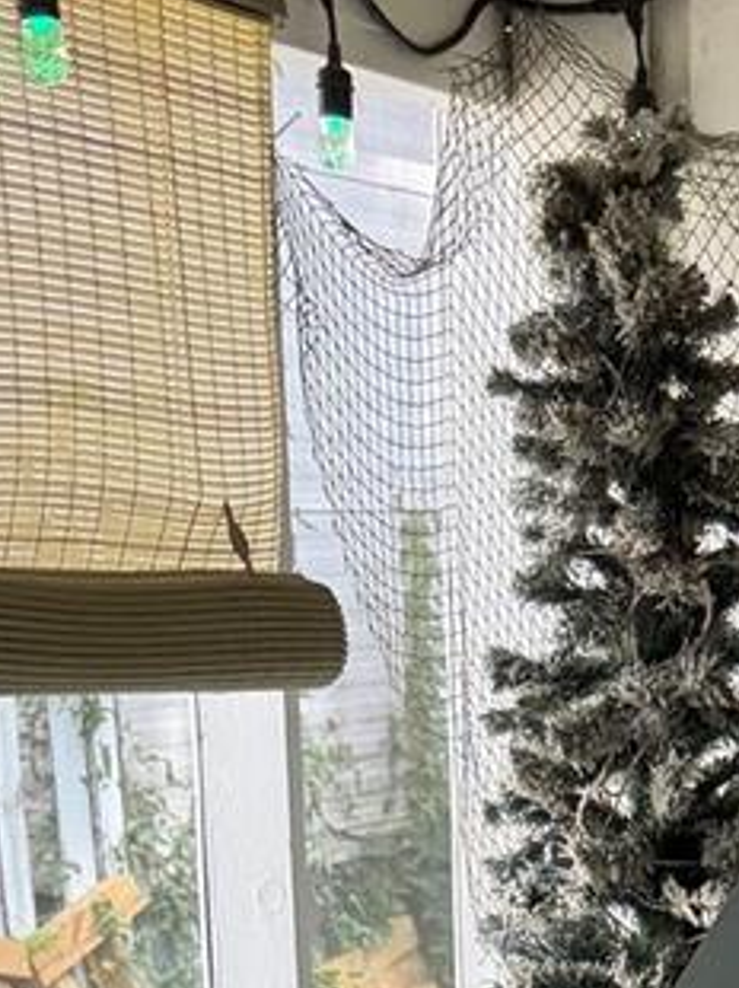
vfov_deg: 13.6
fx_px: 3392
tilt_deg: -27.8
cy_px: 2088
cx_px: 1105
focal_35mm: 119
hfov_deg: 11.9
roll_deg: +0.2
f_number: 1.78
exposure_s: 1/189
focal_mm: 6.76
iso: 80
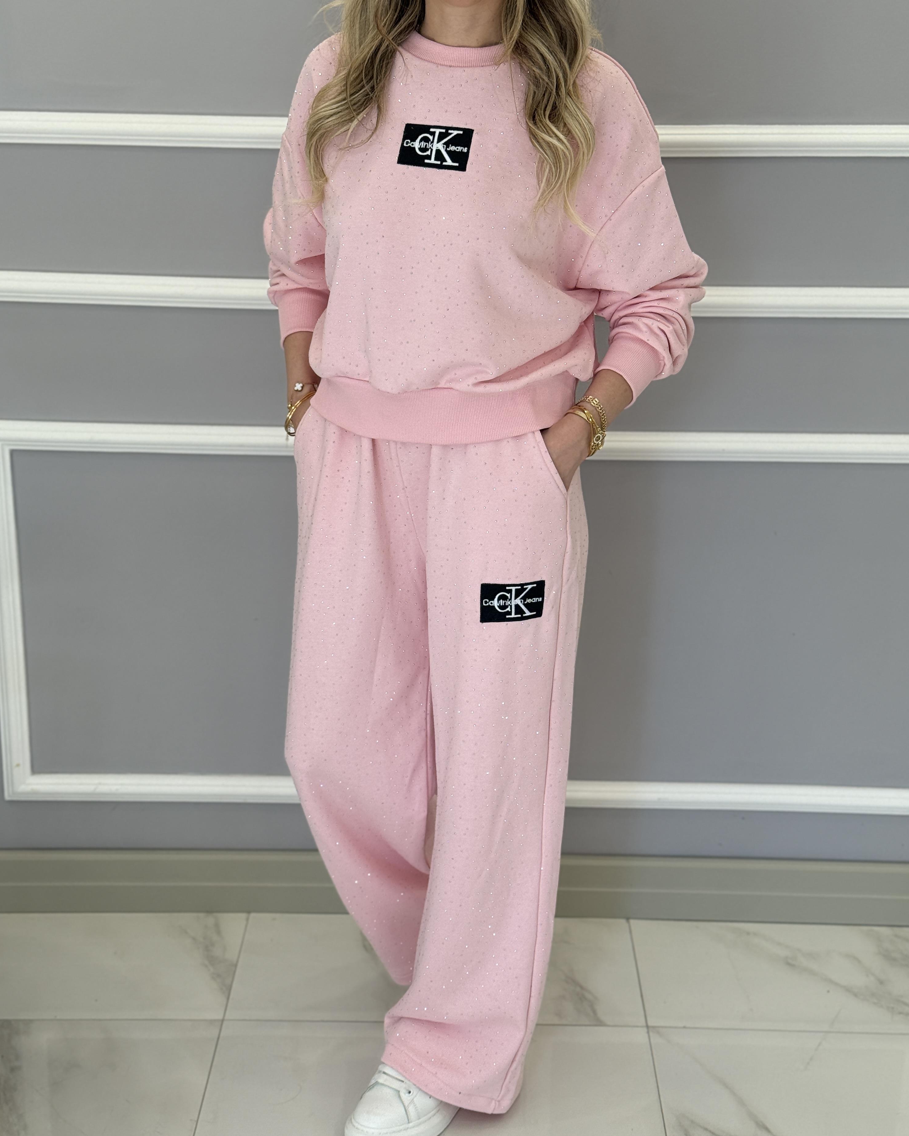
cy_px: 550
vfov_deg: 36.7
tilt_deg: -16.8
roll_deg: -1.4
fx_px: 1715
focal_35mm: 51
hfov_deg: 29.7
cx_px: 452
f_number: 1.78
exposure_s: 1/312
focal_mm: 6.76
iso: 80
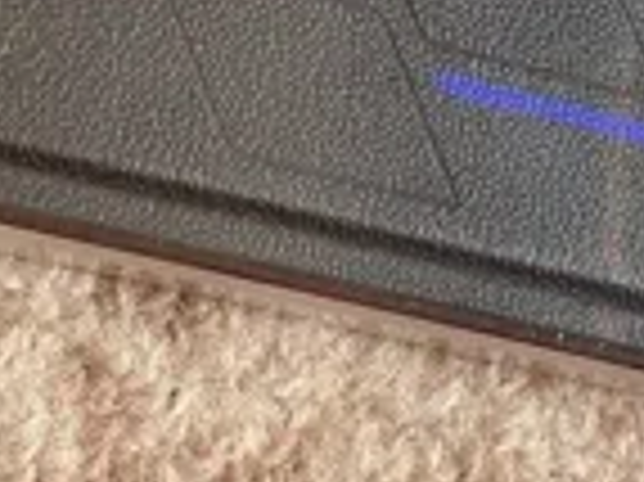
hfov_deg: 15.2
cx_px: 414
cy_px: -167
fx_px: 2417
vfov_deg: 11.1
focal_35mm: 130
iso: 64
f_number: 1.8
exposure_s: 1/65
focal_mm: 3
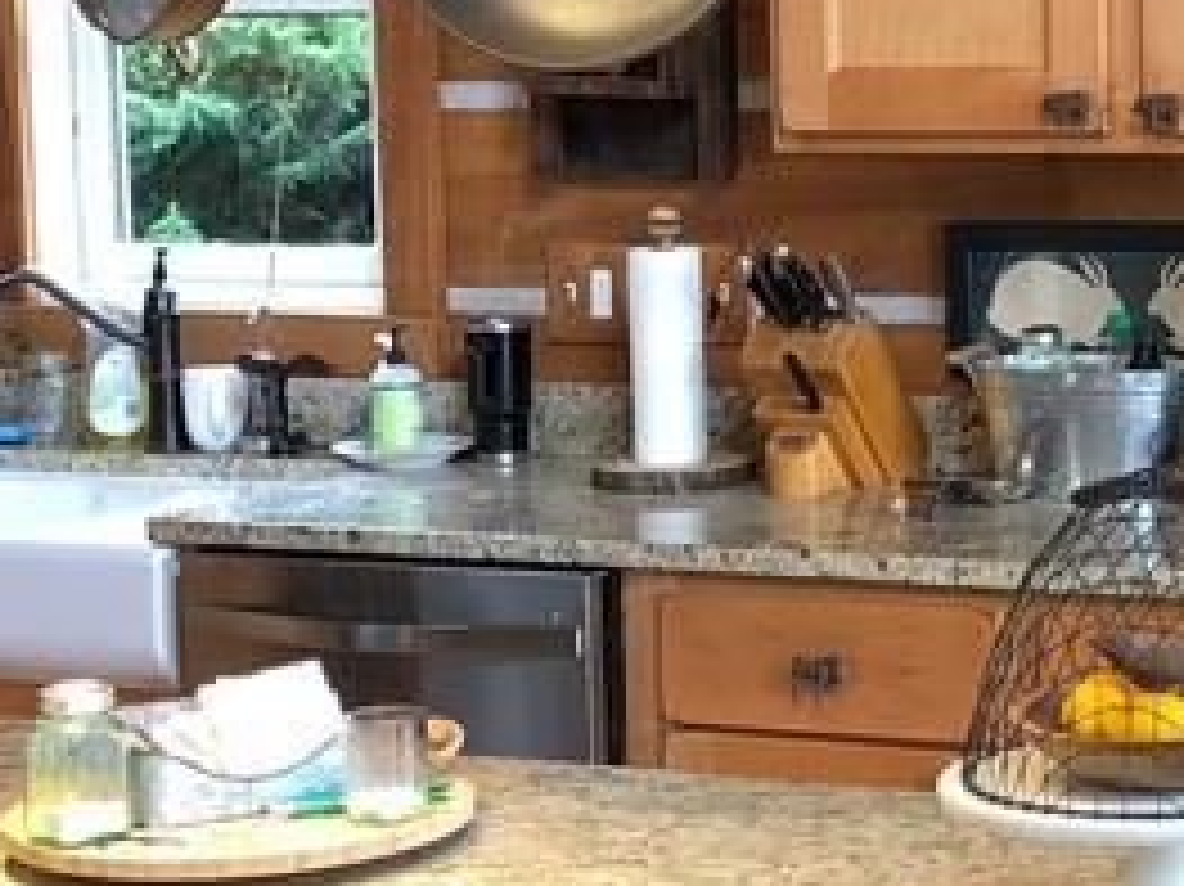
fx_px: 3727
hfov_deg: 17.6
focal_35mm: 109
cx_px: 1189
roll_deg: +0.8
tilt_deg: -4.4
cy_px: 288
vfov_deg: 13.5
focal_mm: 3.99
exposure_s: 1/20
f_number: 1.8
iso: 40
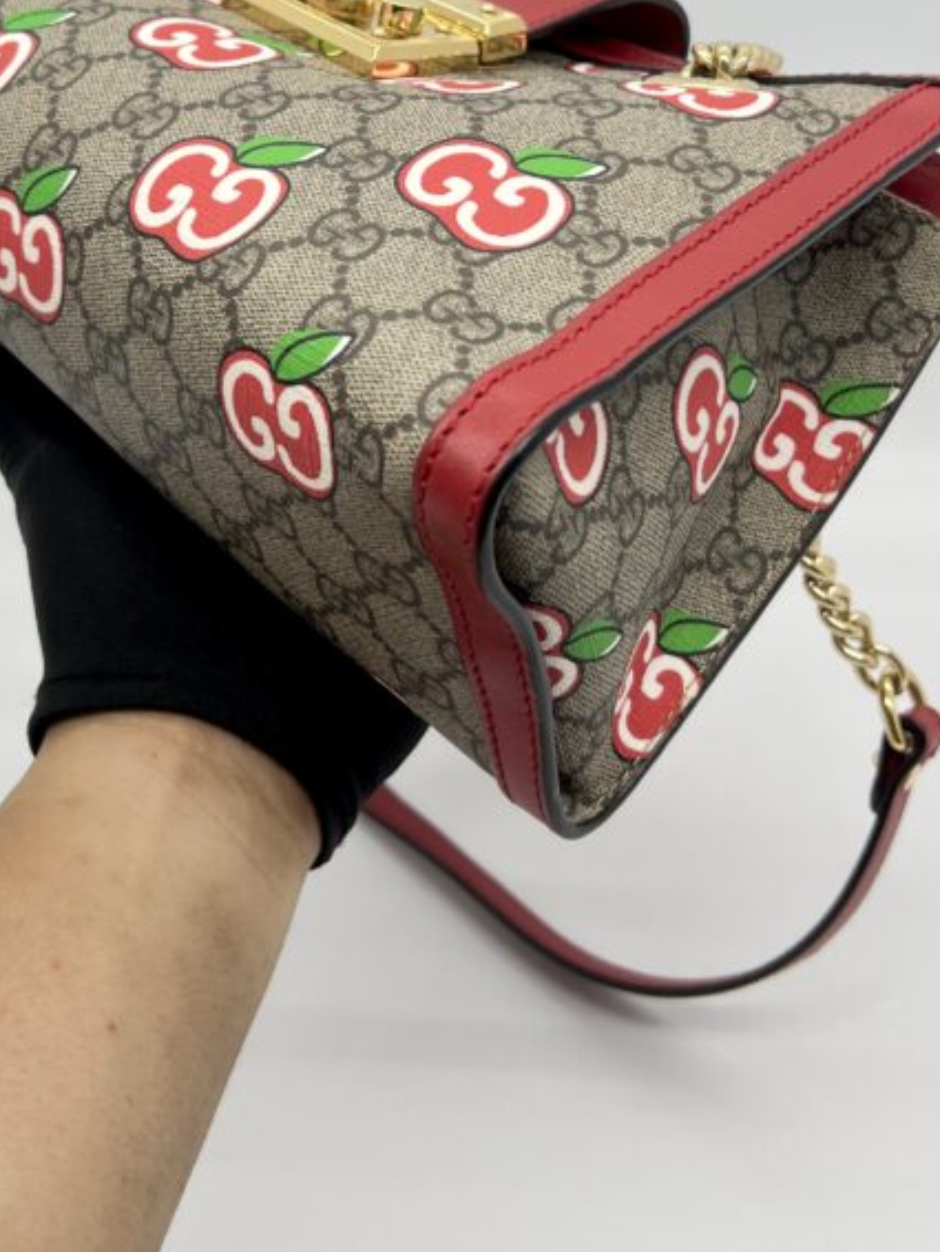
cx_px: 422
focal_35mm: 47
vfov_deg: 38.9
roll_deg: +0.2
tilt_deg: -25.5
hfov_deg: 30.9
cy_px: 250
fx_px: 1700
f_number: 1.5
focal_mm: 5.7
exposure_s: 1/110
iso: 32
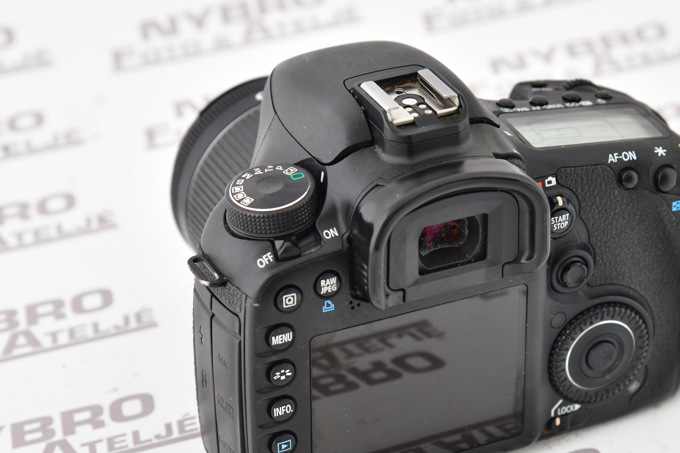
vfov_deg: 8.7
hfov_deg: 13.1
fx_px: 2965
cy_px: 270
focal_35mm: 157
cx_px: 408
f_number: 8
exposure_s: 1/125
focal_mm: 120
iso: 800
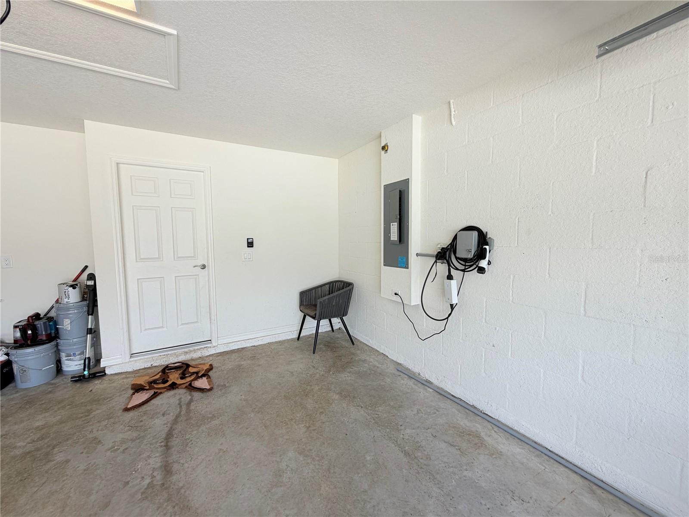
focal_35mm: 14
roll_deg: +0.8
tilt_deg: -3.8
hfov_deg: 102.1
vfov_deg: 85.7
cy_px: 258
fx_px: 279
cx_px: 344
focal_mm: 2.22
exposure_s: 1/197
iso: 40
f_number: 2.2
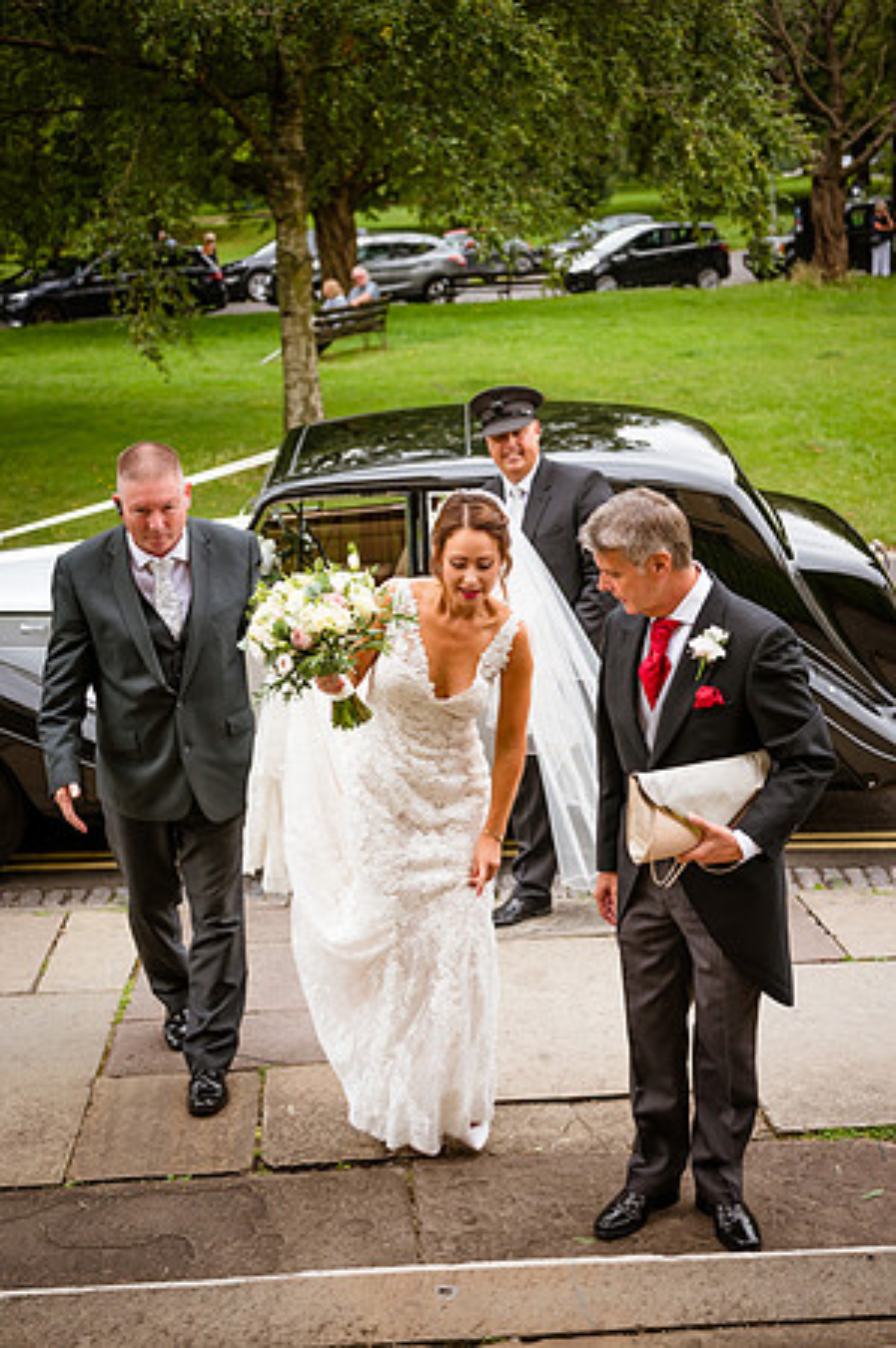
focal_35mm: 50
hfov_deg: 26.9
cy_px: 674
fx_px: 1871
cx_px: 448
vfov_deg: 39.6
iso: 500
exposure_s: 1/1000
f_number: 4
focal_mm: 50
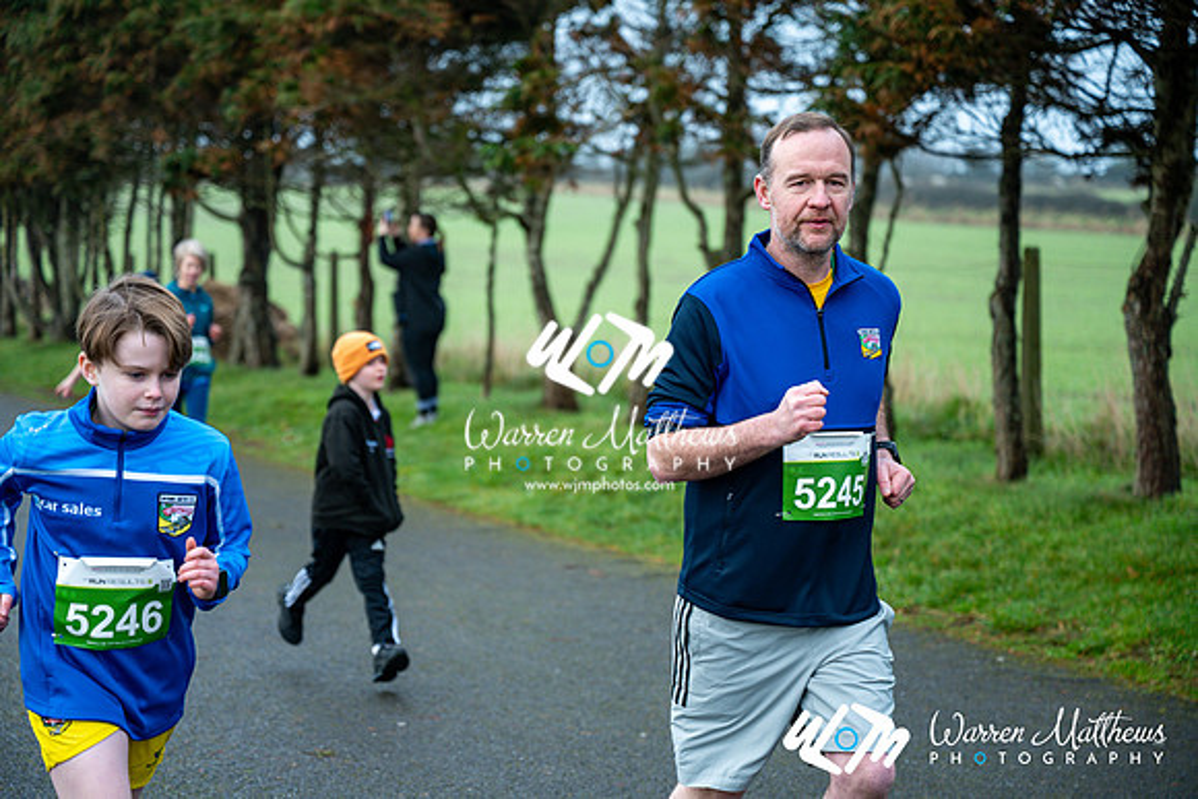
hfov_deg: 28.8
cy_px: 400
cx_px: 599
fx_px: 2330
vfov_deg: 19.5
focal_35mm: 70
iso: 560
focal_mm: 70
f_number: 2.8
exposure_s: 1/1250
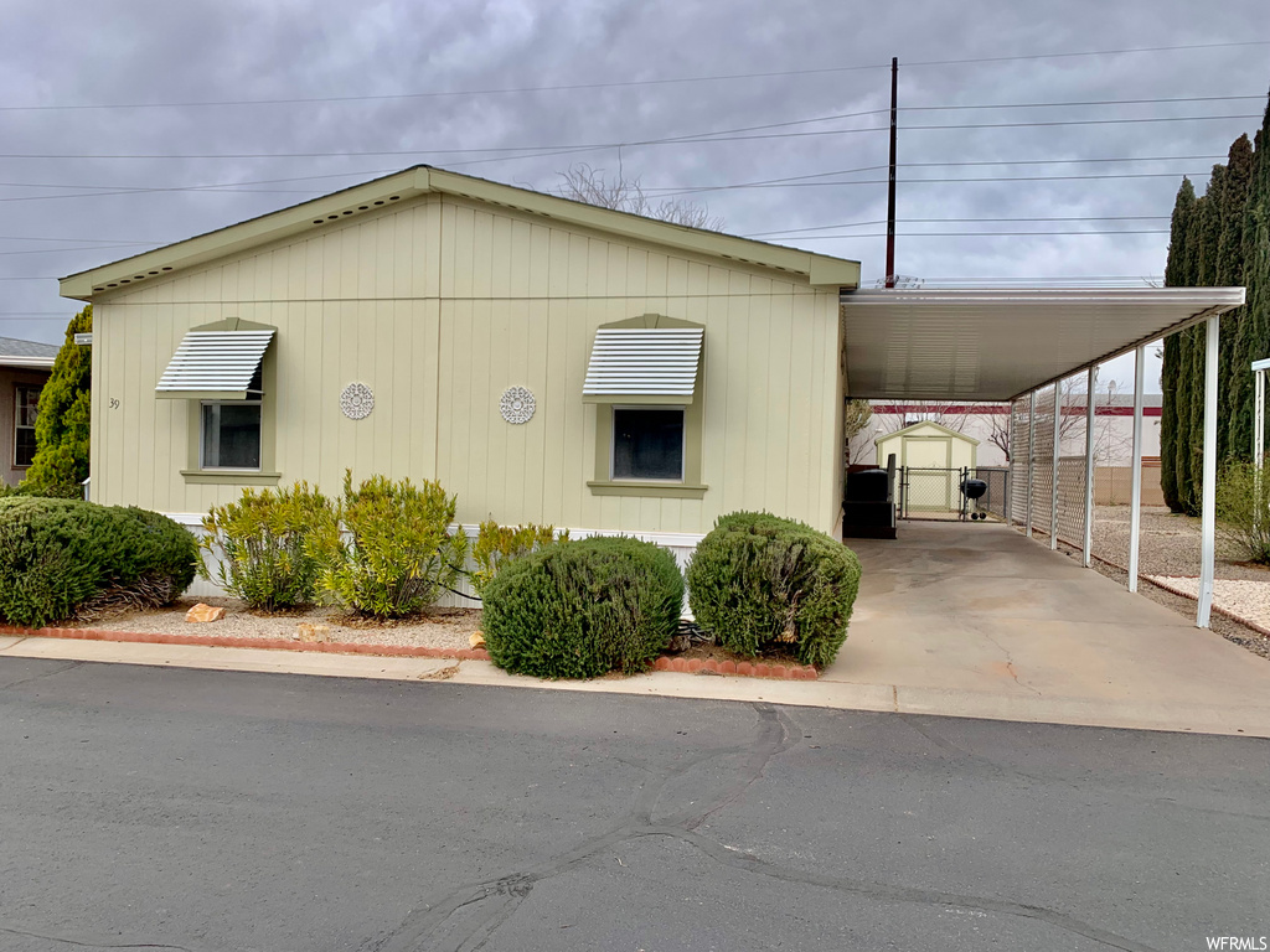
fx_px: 954
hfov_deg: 67.3
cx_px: 635
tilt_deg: +0.5
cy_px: 476
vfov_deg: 53.1
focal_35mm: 26
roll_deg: -1.6
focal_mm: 4.25
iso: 25
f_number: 1.8
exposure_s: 1/1350
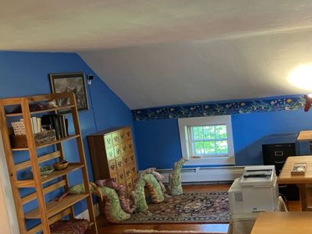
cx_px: 216
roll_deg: +5.5
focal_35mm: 42
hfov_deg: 43.9
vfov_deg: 34.2
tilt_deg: -8.8
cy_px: 145
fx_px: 379
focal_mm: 3.99
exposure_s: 1/60
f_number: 1.8
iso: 250
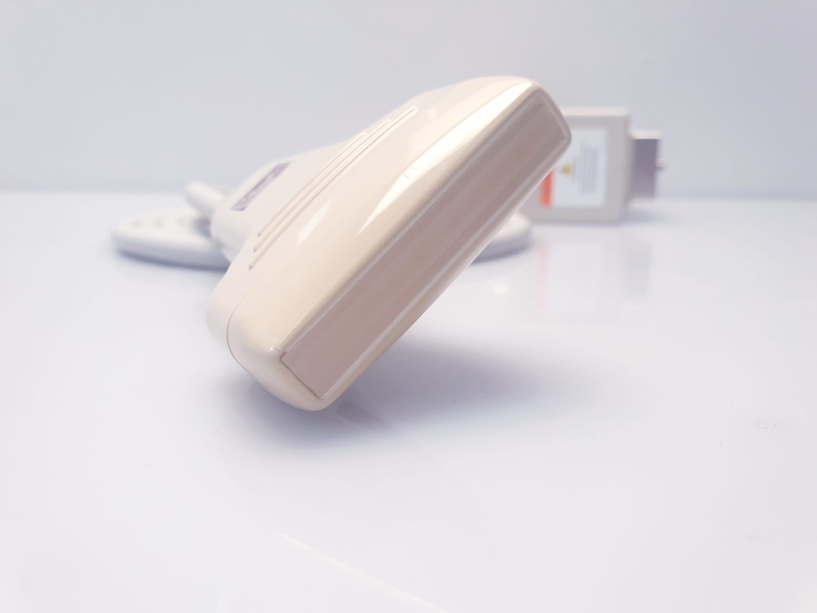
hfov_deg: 67.3
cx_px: 408
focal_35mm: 26
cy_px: 306
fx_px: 614
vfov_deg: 53.1
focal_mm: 4.3
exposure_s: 1/50
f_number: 2.4
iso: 64
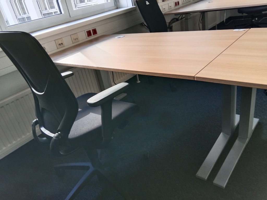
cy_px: 100
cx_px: 134
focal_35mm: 27
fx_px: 208
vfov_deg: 51.4
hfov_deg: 65.3
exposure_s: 1/33.3
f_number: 2.2
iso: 330
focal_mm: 3.65
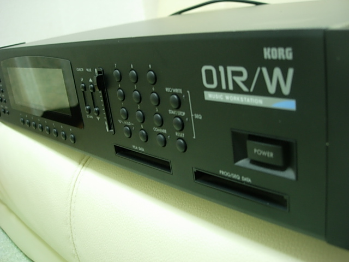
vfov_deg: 37.7
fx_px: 383
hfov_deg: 49.0
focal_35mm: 38
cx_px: 174
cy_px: 131
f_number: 2.8
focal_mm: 7.8
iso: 64
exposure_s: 1/4.6
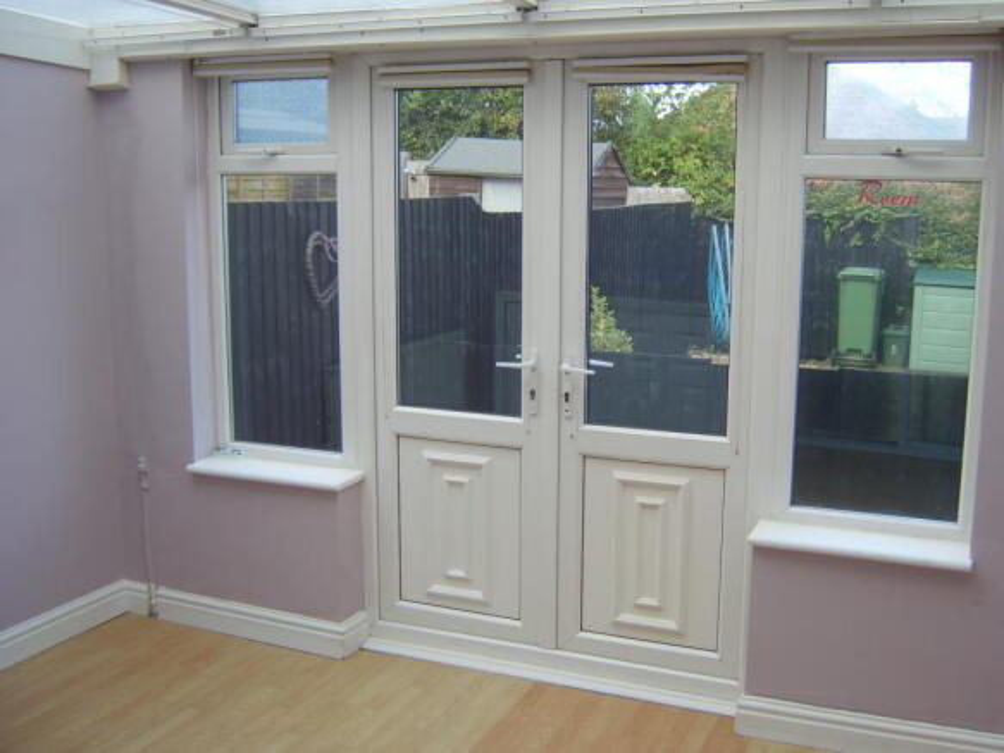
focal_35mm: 31
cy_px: 376
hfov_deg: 58.4
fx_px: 899
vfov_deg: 45.4
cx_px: 502
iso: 50
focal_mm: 8.13
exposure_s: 1/125
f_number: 2.7
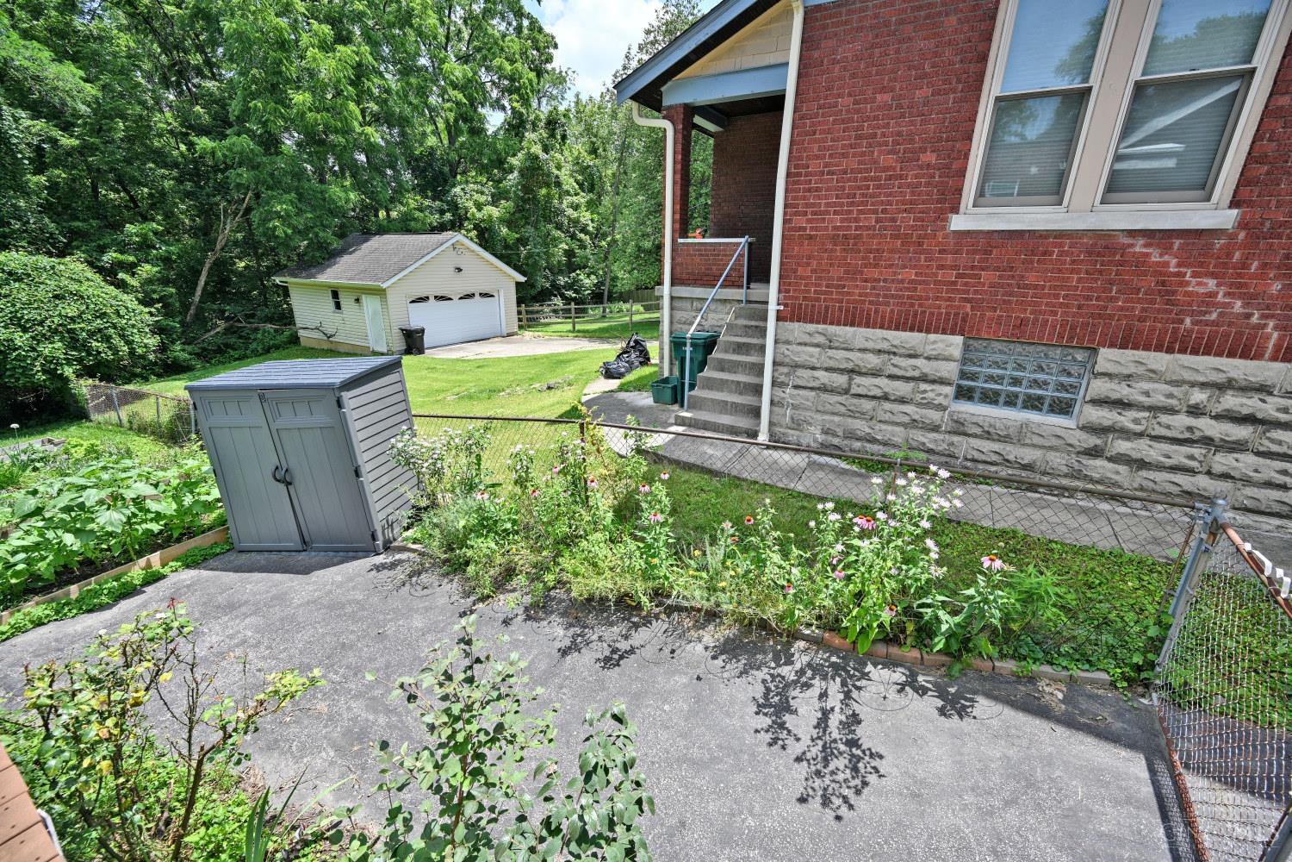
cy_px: 431
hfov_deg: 104.3
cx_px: 646
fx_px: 502
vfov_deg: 81.2
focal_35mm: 14
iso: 100
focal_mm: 14
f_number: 6.3
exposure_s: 1/320
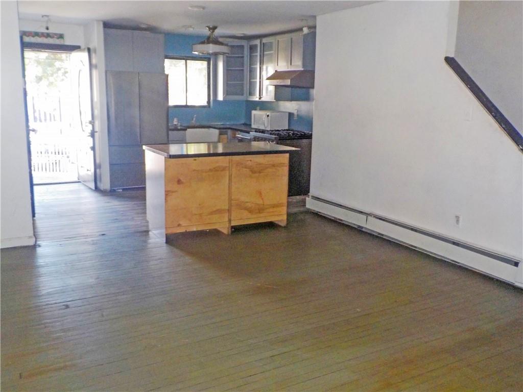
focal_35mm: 30
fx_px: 453
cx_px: 262
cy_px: 196
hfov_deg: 60.0
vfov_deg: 46.8
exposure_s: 1/30
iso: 320
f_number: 3.3
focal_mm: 4.1
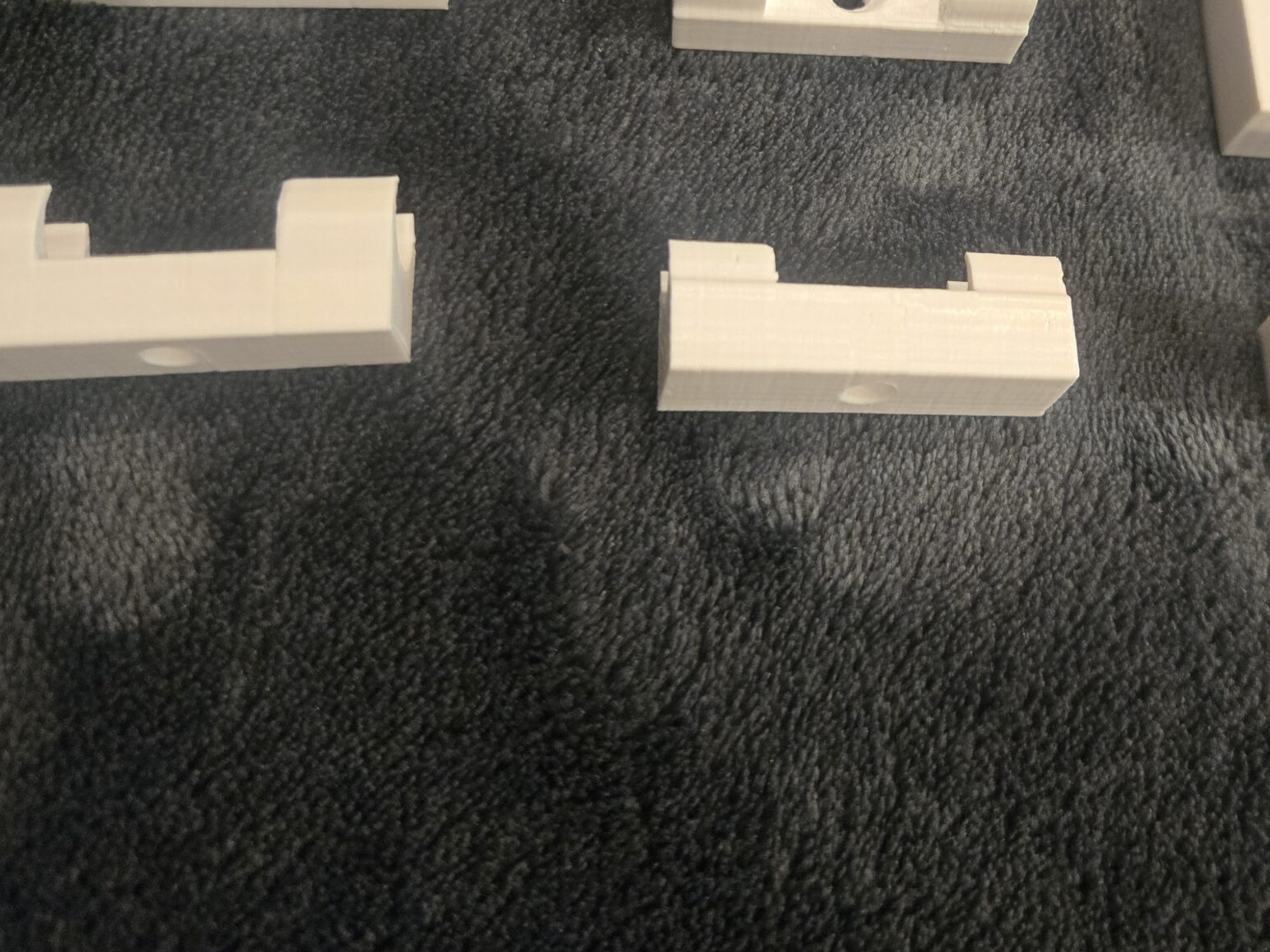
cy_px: 229
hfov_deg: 47.5
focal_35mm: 38
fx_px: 1394
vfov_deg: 36.8
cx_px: 926
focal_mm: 5.4
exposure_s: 1/120
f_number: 1.8
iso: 800
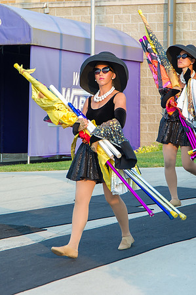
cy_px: 125
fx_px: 1274
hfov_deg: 8.8
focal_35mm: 156
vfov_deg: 13.2
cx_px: 108
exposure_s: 1/400
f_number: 5.6
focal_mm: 90
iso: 640
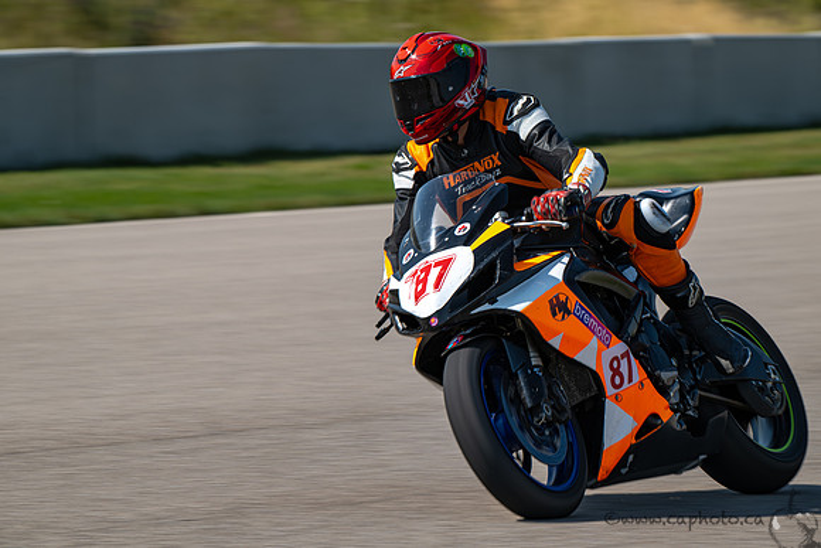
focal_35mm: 300
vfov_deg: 4.6
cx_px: 410
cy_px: 274
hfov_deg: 6.9
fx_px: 6843
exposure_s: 1/200
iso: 72
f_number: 11
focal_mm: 300
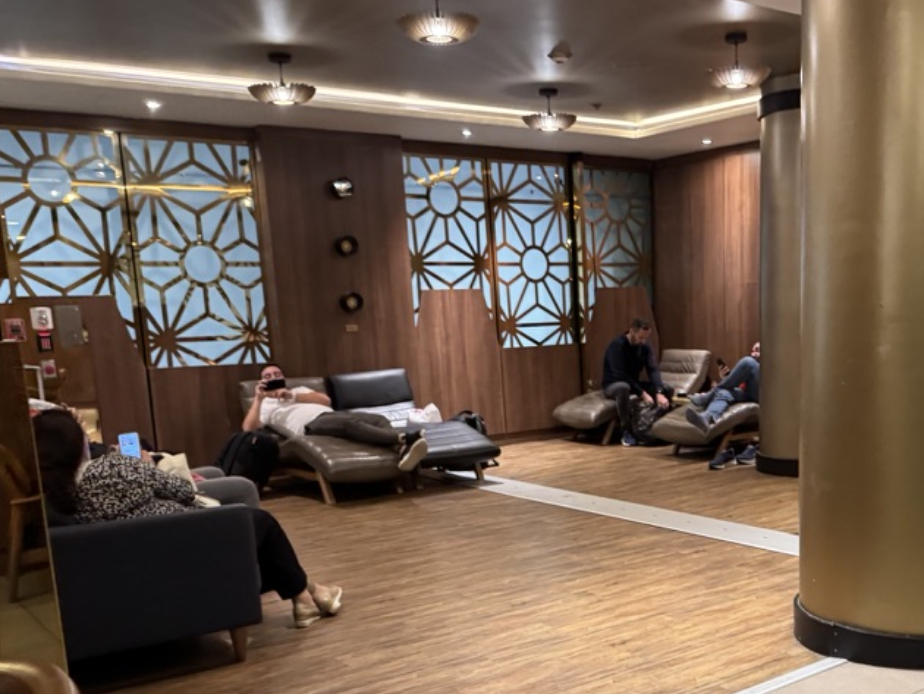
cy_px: 519
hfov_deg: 46.9
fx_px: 1041
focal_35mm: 39
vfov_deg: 36.0
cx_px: 634
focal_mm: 6.76
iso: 640
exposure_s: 1/60
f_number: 1.78
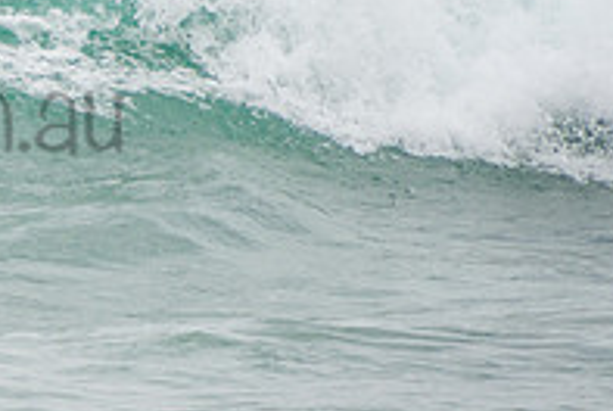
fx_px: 29348
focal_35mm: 1721
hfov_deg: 1.2
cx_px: -205
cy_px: 79
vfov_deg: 0.8
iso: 320
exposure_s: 1/1600
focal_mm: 390
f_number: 5.6
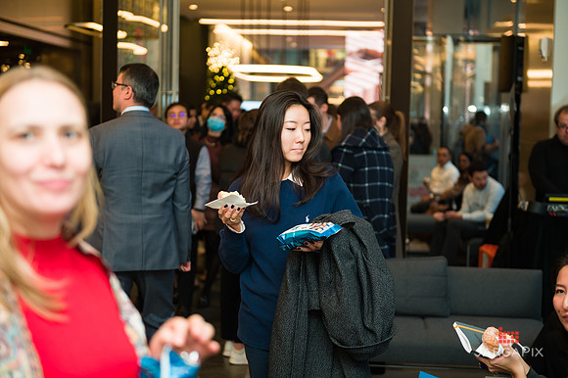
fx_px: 1041
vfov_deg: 20.6
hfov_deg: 30.5
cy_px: 189
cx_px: 284
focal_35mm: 66
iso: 400
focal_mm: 66
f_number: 3.2
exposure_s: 1/200
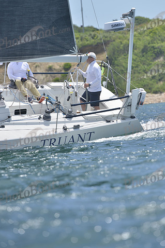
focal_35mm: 267
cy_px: 104
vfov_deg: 7.7
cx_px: 97
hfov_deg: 5.2
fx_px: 1834
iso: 280
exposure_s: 1/1000
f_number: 7.1
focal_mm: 220
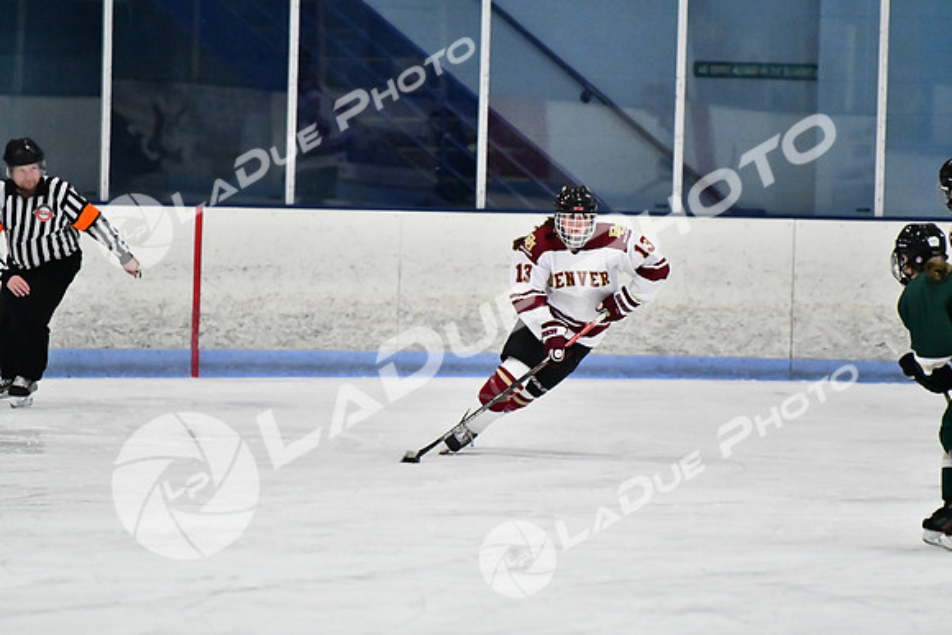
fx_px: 7935
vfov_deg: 4.6
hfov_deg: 6.9
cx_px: 476
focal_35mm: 300
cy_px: 318
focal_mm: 200
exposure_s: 1/1250
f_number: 2.8
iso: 8000
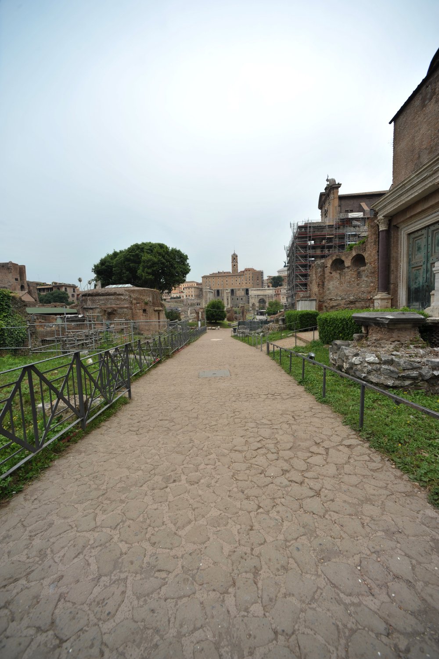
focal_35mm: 14
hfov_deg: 81.2
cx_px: 220
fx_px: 256
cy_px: 330
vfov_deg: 104.3
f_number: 7.1
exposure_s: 1/160
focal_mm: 14
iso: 200
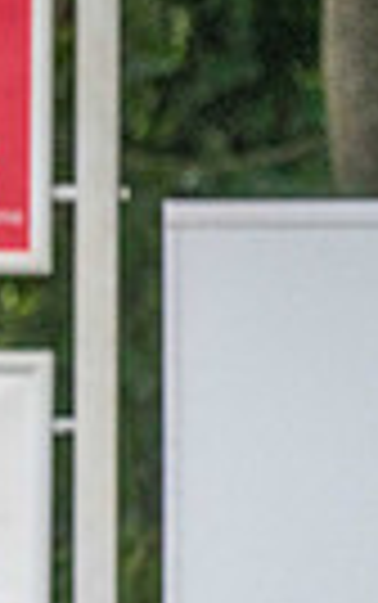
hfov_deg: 1.0
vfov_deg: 1.5
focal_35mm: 1374
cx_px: -861
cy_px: 233
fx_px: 22599
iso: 1600
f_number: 4
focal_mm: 300
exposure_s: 1/800
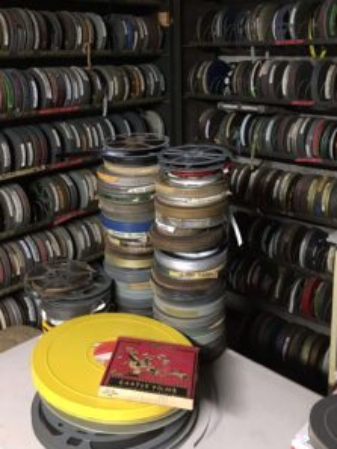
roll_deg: -0.1
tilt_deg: -10.9
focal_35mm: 39
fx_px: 506
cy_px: 156
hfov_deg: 36.8
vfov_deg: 47.2
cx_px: 178
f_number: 2.2
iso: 200
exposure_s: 1/24
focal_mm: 4.15
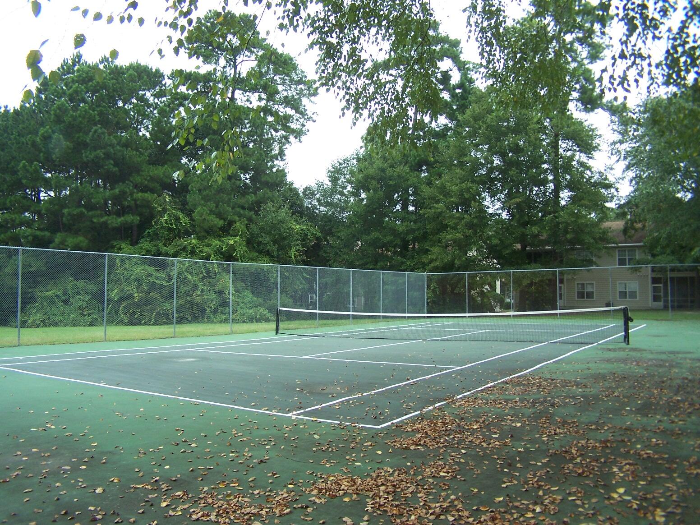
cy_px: 262
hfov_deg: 49.0
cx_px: 350
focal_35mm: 38
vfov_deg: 37.7
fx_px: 768
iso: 80
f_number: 2.8
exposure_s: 1/250
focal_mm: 6.3
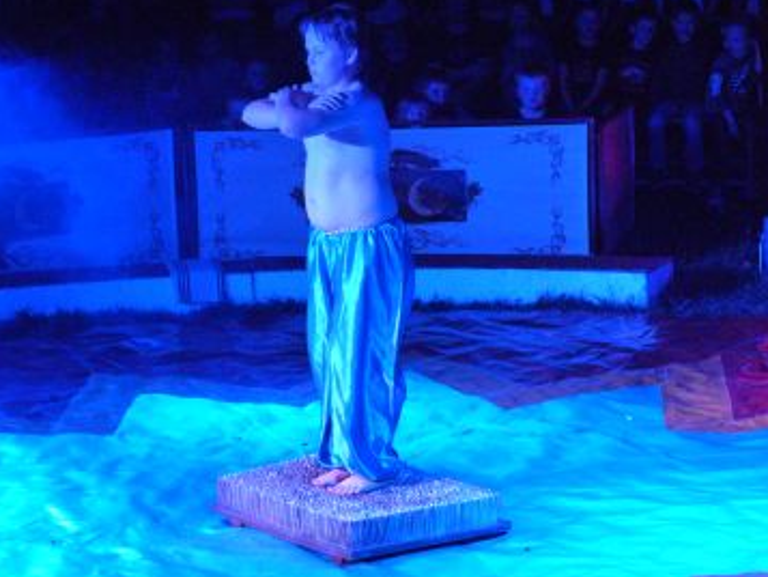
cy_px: 278
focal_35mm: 111
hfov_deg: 17.7
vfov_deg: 13.3
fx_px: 2464
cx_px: 342
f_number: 3.5
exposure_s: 1/30
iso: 800
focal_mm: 17.9
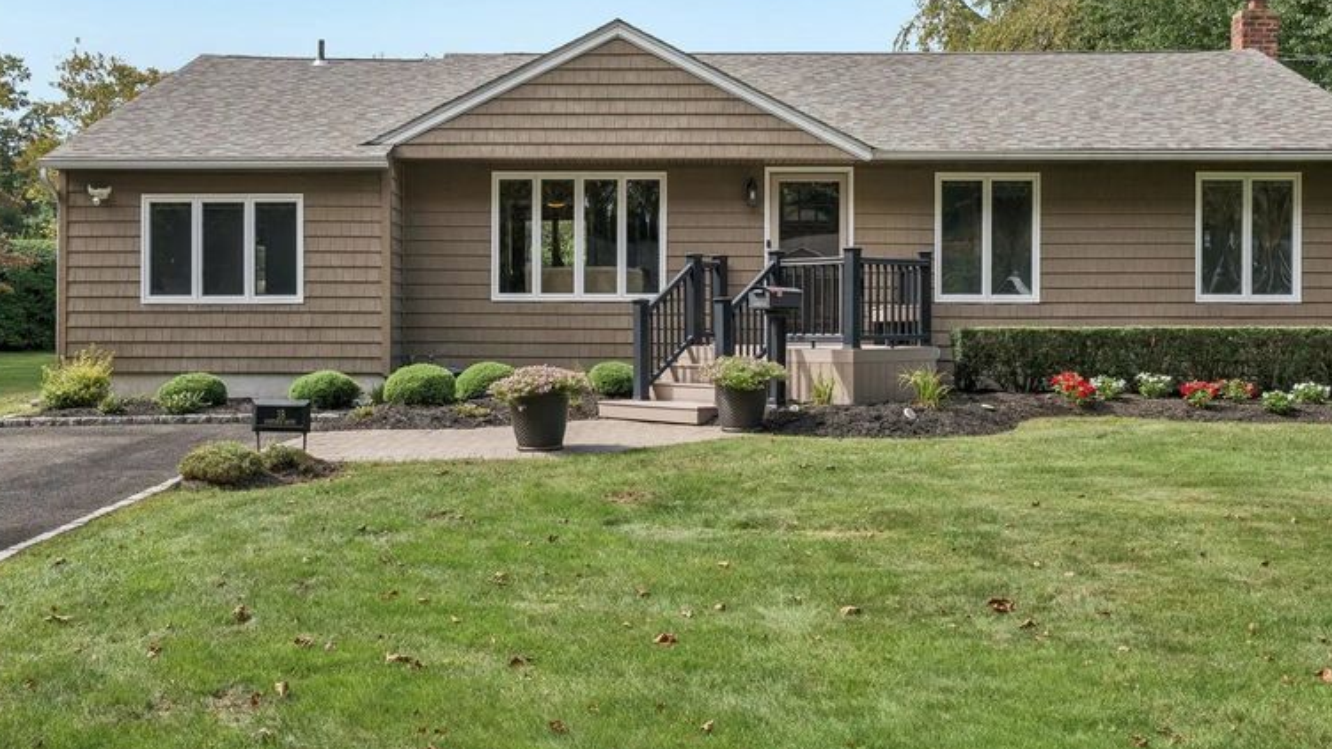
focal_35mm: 40
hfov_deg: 50.5
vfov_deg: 29.7
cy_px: 331
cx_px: 685
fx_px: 1412
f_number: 9
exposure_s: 1/160
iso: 160
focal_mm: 28
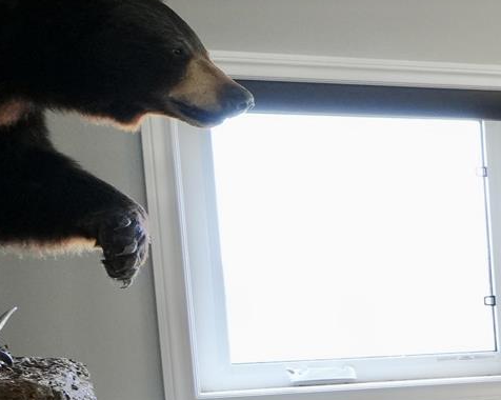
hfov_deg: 11.5
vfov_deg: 15.6
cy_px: 379
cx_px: 1495
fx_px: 1437
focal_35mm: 97
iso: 640
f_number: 4
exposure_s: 1/60
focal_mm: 16
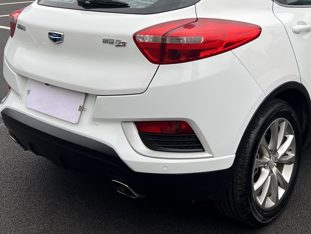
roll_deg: -1.3
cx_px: 209
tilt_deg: -12.3
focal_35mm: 47
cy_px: 35
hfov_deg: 39.9
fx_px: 422
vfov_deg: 29.9
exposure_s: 1/621
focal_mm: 5.7
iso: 50
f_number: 1.5
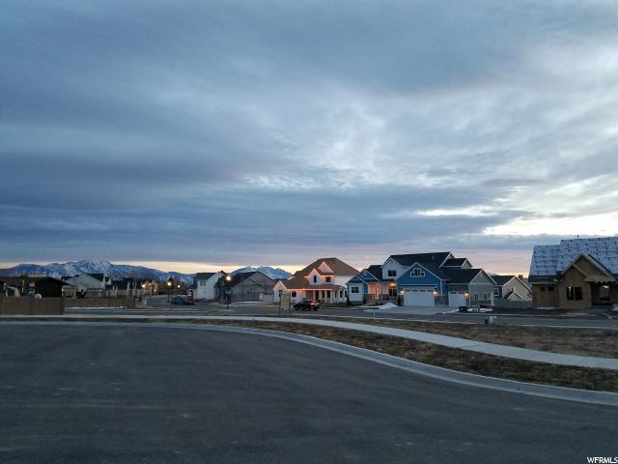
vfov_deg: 53.1
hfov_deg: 67.3
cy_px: 232
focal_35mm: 26
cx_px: 309
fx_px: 464
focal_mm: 4.2
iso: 160
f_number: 1.7
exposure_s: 1/40
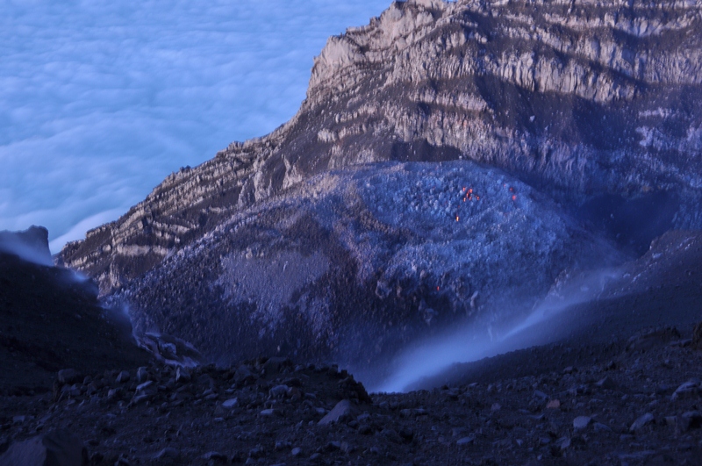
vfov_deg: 31.8
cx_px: 351
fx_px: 818
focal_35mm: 42
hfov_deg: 46.5
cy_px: 233
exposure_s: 8
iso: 200
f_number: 6.3
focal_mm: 28
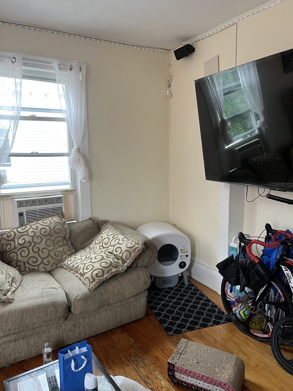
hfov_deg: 53.1
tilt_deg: -7.2
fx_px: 293
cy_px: 196
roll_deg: +1.3
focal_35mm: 26
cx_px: 146
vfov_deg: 67.3
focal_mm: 5.1
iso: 160
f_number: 1.6
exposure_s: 1/60
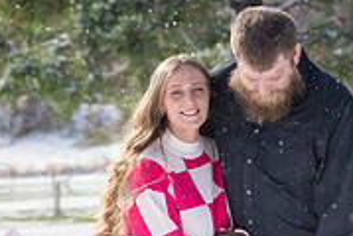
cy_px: 250
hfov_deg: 7.3
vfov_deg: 4.9
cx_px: 243
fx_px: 2760
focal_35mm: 281
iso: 640
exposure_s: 1/1000
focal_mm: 112
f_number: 8
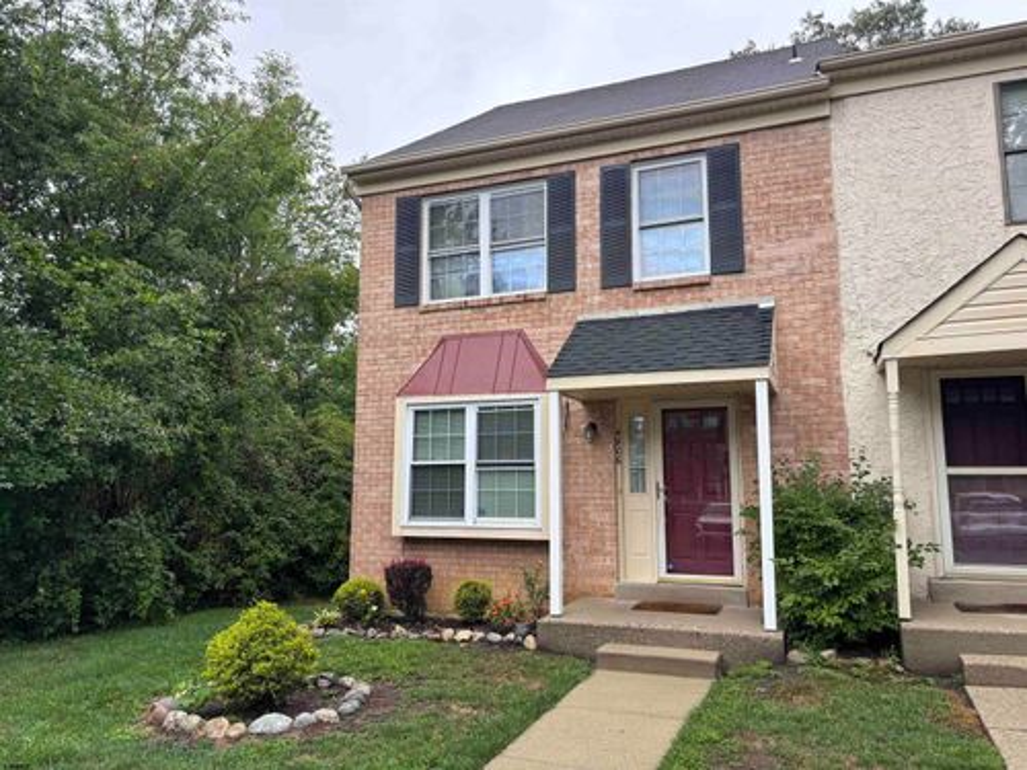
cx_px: 514
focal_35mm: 26
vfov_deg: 53.1
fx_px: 771
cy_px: 385
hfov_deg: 67.3
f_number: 1.6
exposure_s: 1/500
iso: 50
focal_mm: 5.96
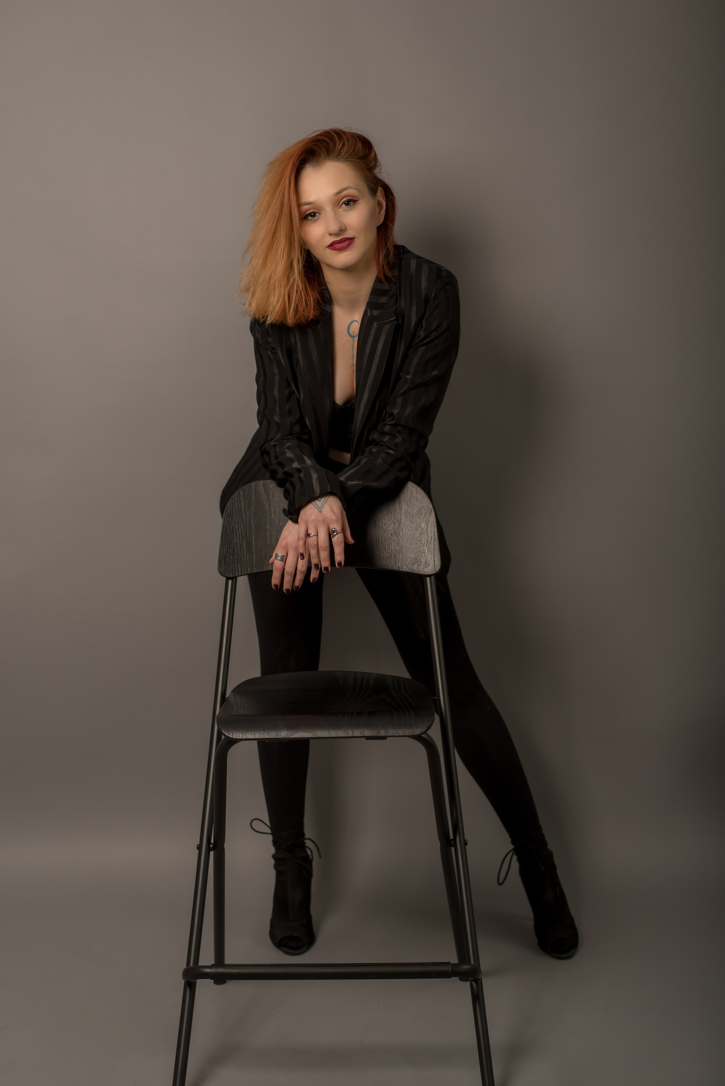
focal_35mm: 50
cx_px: 362
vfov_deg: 39.6
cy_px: 543
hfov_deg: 27.0
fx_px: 1509
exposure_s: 1/200
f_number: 3.5
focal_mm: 50
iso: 125
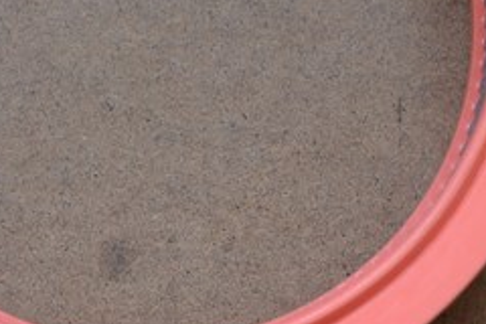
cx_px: 115
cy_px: 3
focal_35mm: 150
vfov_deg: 9.1
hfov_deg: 13.6
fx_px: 2025
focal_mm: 30
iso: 400
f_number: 4.5
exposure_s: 1/80
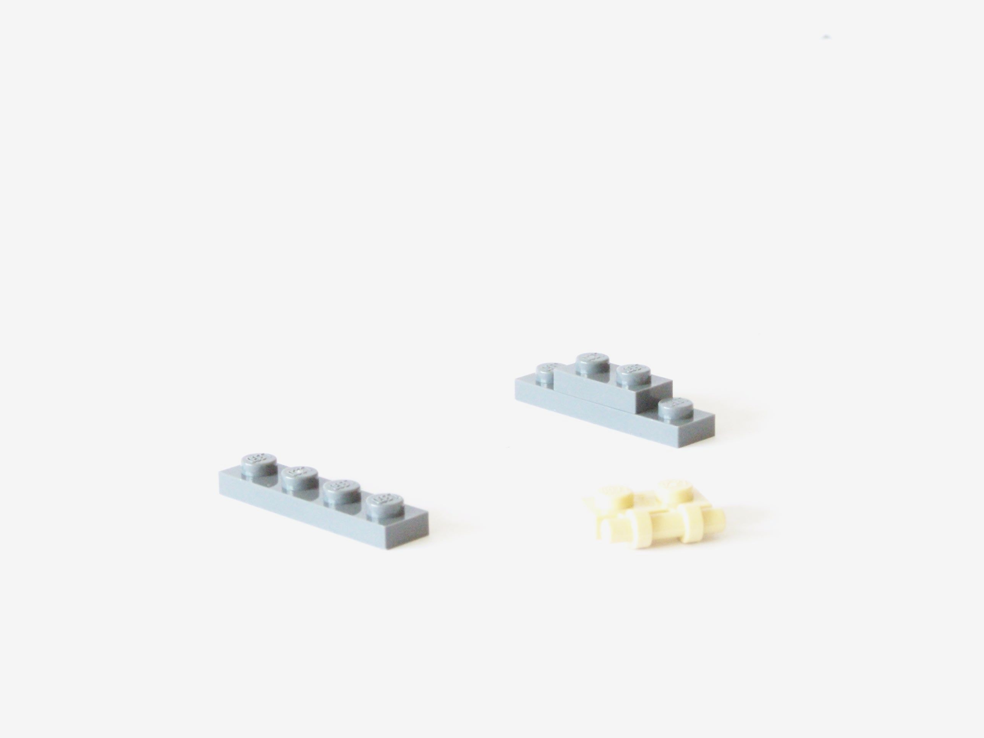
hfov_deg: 18.7
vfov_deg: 14.1
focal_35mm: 105
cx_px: 492
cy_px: 369
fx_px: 2985
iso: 400
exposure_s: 1/15
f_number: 6.3
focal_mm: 17.5
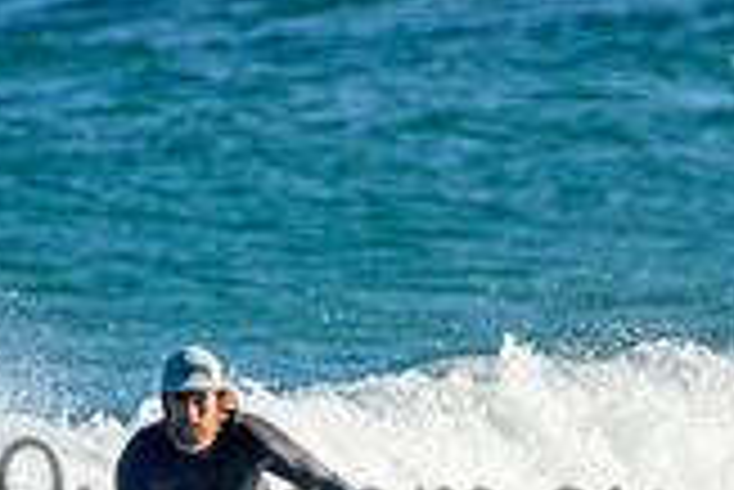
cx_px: 189
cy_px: 470
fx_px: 58016
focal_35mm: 2843
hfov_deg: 0.7
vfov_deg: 0.5
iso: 1400
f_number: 11
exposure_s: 1/2000
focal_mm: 800
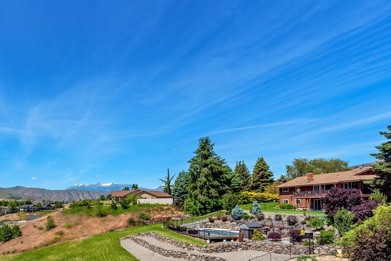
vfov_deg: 44.9
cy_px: 195
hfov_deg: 59.5
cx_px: 70
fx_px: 304
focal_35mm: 28
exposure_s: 1/2000
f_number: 8
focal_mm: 15
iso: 100
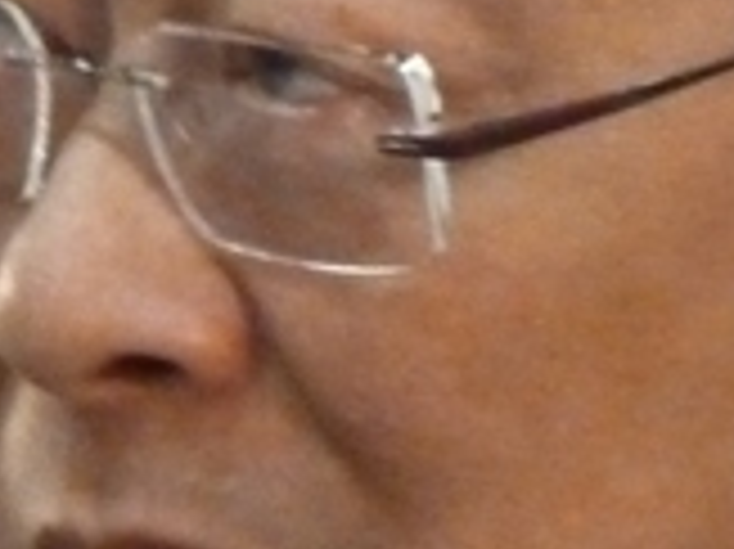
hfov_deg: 1.0
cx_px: 435
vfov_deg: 0.7
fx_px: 42885
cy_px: 576
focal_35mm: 2024
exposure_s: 1/15
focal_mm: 49.2
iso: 800
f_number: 4.9
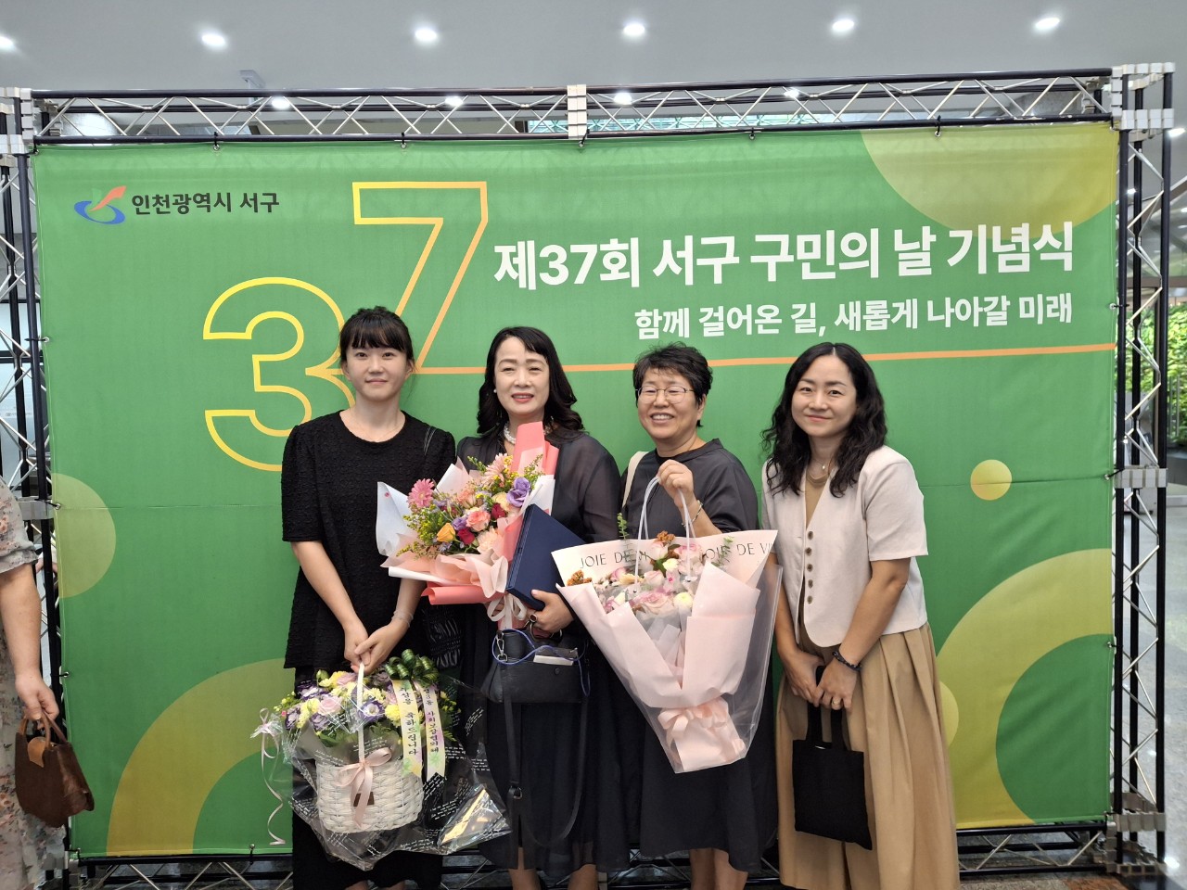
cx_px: 594
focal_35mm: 25
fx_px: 857
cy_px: 445
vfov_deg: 54.9
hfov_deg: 69.4
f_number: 1.8
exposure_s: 1/120
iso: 250
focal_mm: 4.69
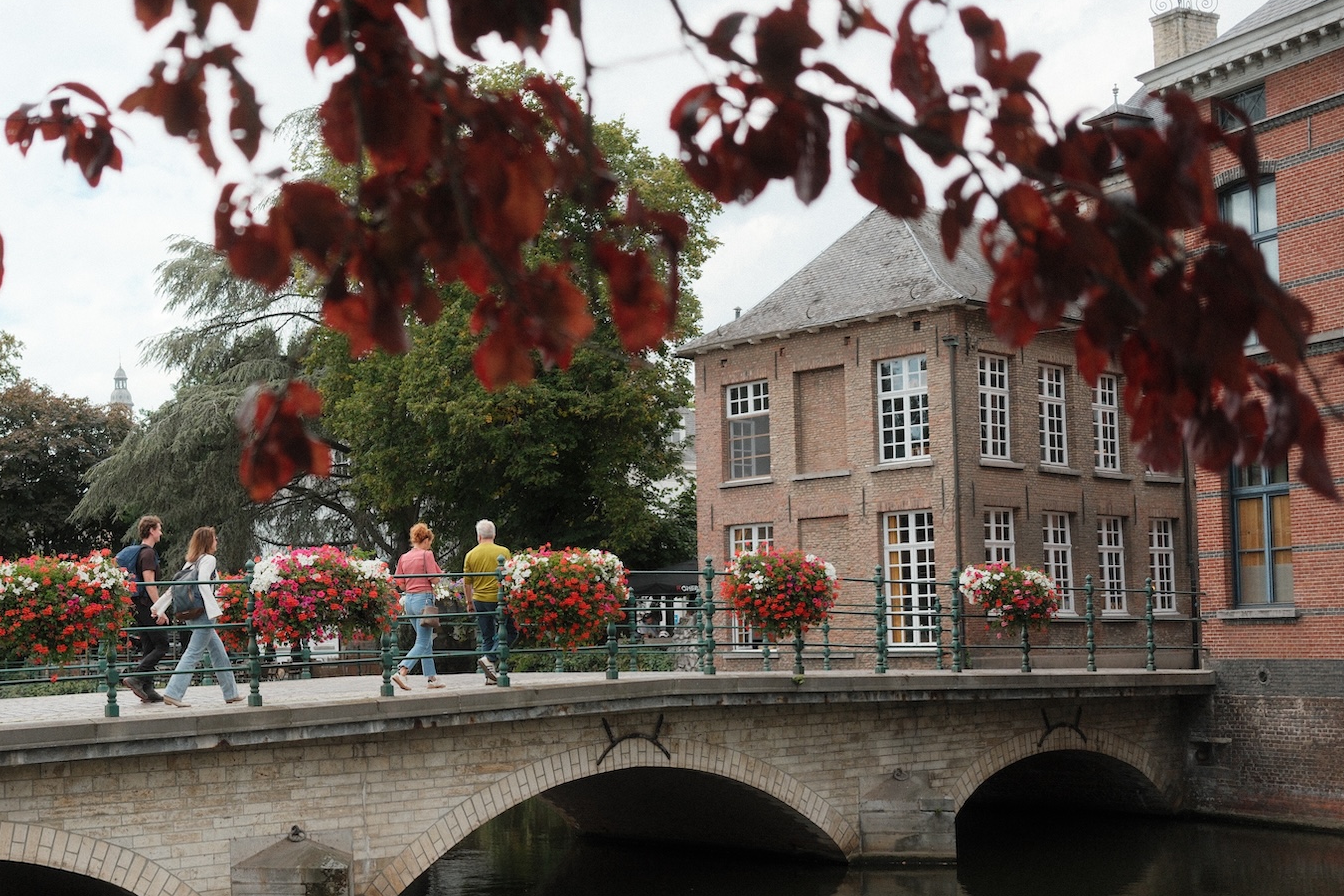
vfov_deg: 26.8
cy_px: 594
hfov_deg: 39.0
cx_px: 415
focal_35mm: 50
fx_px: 1867
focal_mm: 23
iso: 500
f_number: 2.8
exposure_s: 1/2000
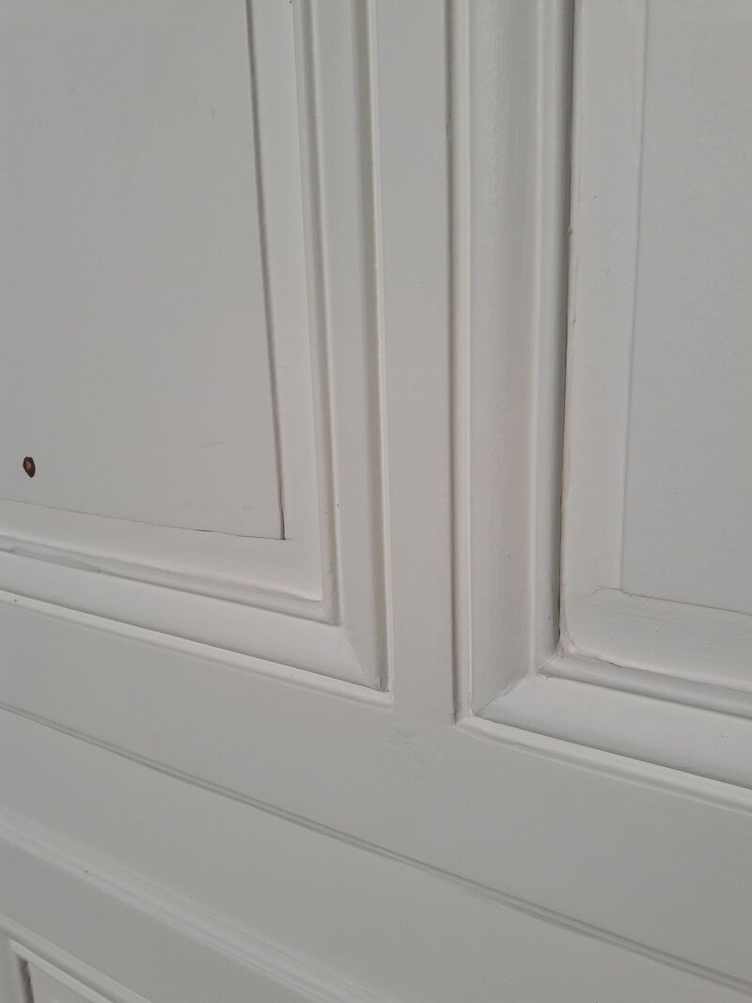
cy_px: 502
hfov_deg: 49.7
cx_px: 376
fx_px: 811
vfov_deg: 63.4
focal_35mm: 28
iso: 40
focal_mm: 3.7
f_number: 1.9
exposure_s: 1/9615
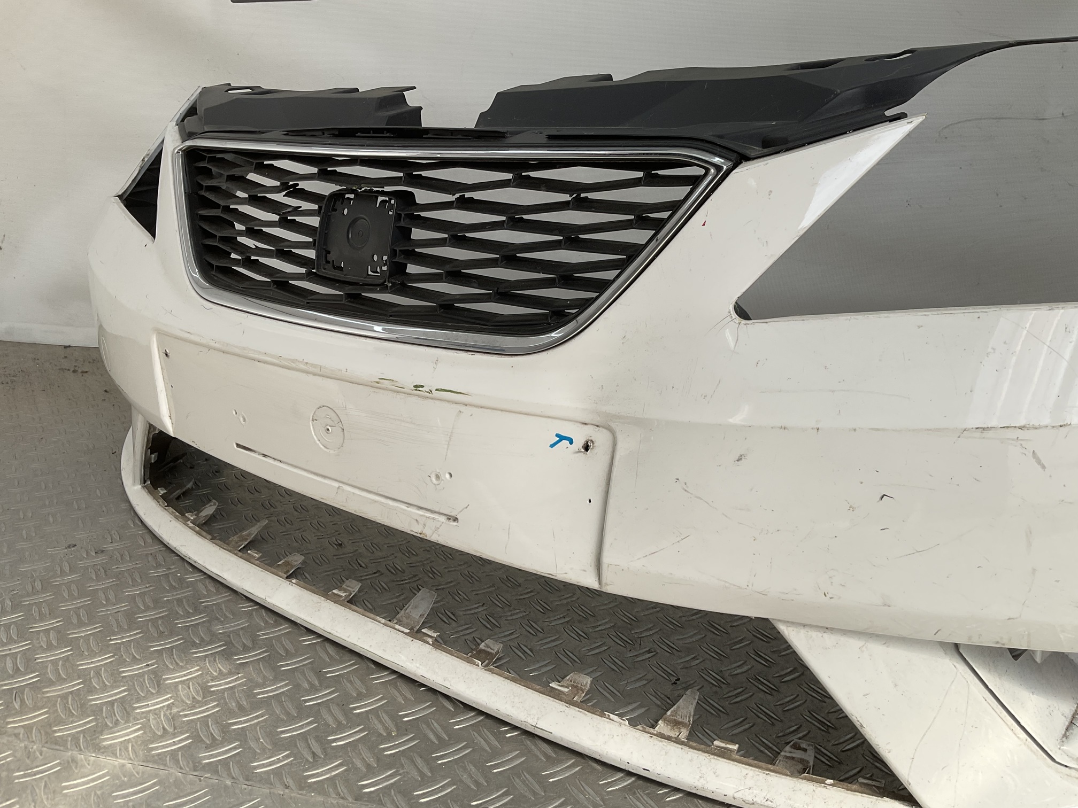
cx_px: 539
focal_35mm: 29
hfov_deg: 61.7
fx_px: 903
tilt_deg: -18.2
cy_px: 404
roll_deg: -1.5
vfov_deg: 48.2
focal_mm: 3
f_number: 1.8
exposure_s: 1/749
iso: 16
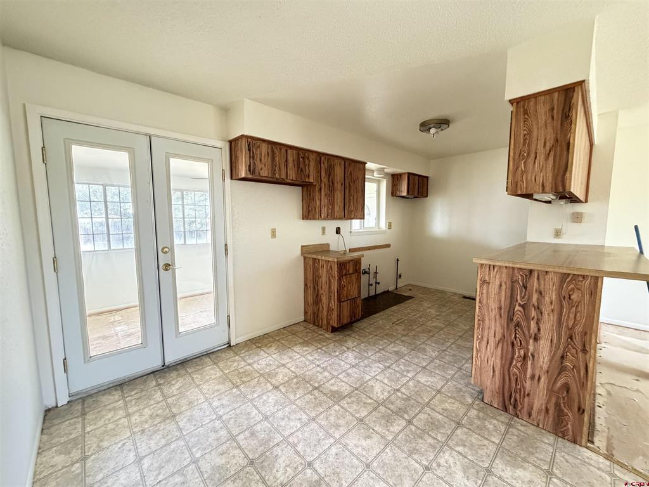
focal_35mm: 14
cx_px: 324
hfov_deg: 102.1
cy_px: 244
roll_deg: -0.2
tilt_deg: -6.0
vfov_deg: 85.7
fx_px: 262
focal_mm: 2.22
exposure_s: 1/60
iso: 800
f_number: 2.2
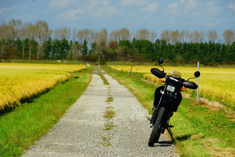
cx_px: 118
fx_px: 1723
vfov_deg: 5.2
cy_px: 85
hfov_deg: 7.8
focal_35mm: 264
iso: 1000
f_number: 14
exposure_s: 1/320
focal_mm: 240
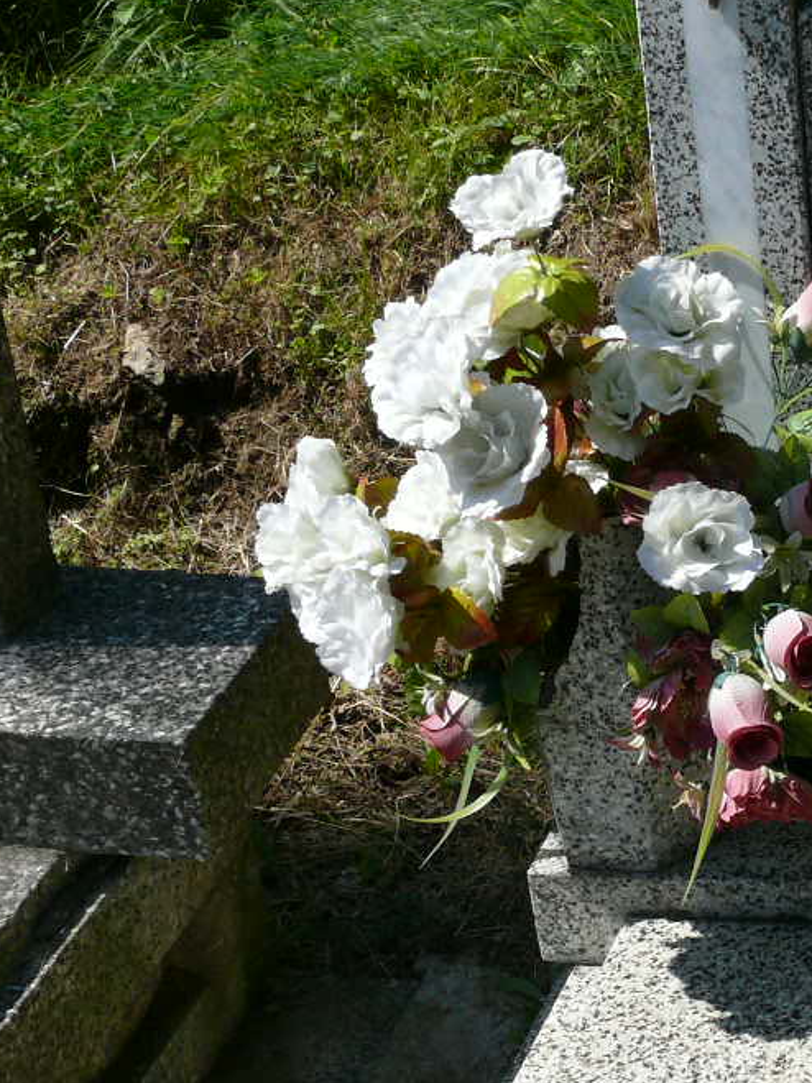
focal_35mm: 85
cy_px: 636
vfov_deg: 23.0
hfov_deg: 16.2
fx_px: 2659
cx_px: 1131
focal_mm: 7.4
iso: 100
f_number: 5.6
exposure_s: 1/500
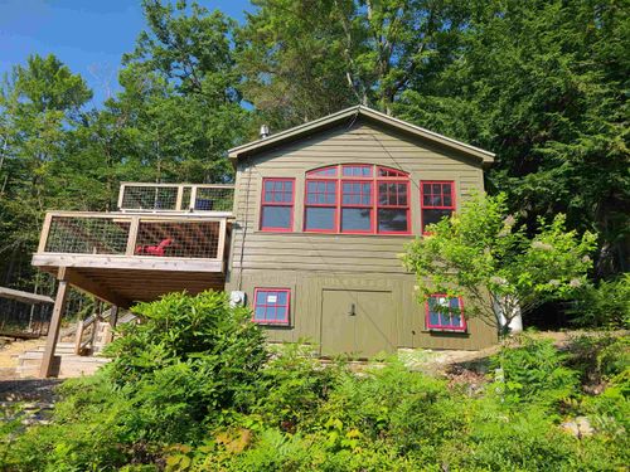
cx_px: 315
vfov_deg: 53.1
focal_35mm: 26
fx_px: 473
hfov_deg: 67.3
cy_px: 236
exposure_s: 1/1899
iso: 40
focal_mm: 5.4
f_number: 1.8
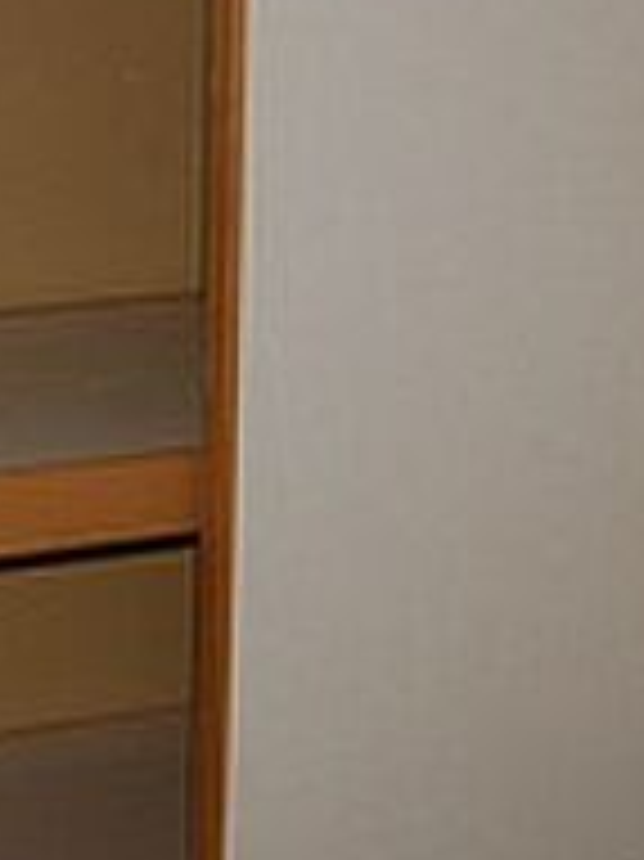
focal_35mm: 87
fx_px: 2160
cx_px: -108
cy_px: 317
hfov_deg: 16.3
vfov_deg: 22.5
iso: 400
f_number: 3.5
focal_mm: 18
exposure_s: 1/60
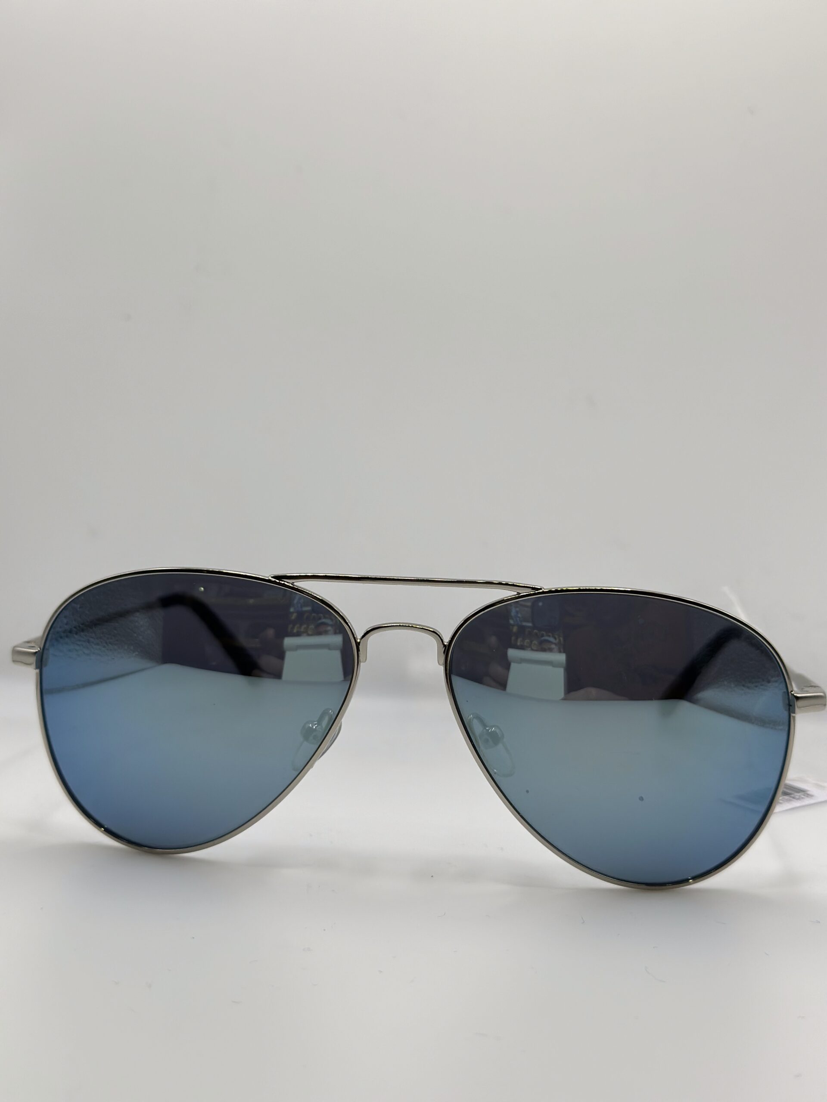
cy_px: 551
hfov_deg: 30.3
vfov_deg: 39.7
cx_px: 414
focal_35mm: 48
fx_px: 1529
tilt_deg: -22.9
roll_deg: -0.6
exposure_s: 1/756
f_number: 1.78
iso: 80
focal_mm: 6.86
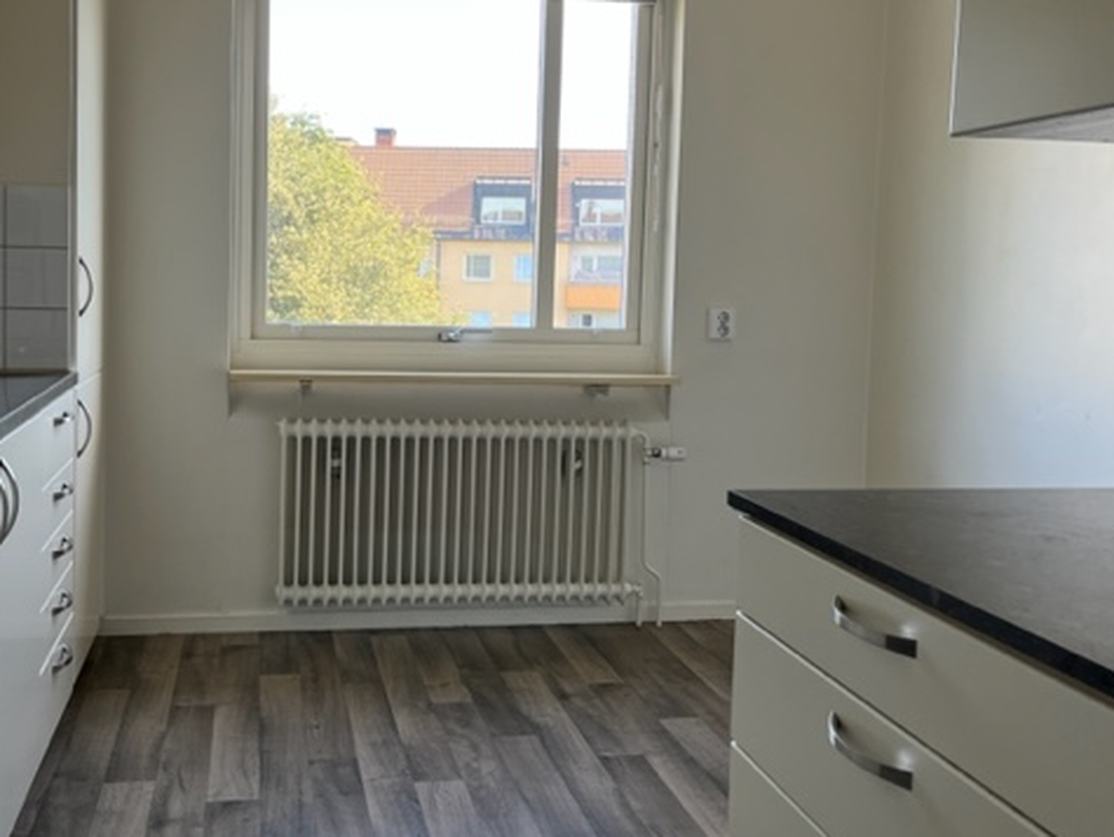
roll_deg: -0.2
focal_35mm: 35
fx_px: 1127
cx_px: 436
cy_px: 338
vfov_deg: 40.6
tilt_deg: -2.4
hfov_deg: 52.2
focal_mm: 5.1
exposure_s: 1/121
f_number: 1.6
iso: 64
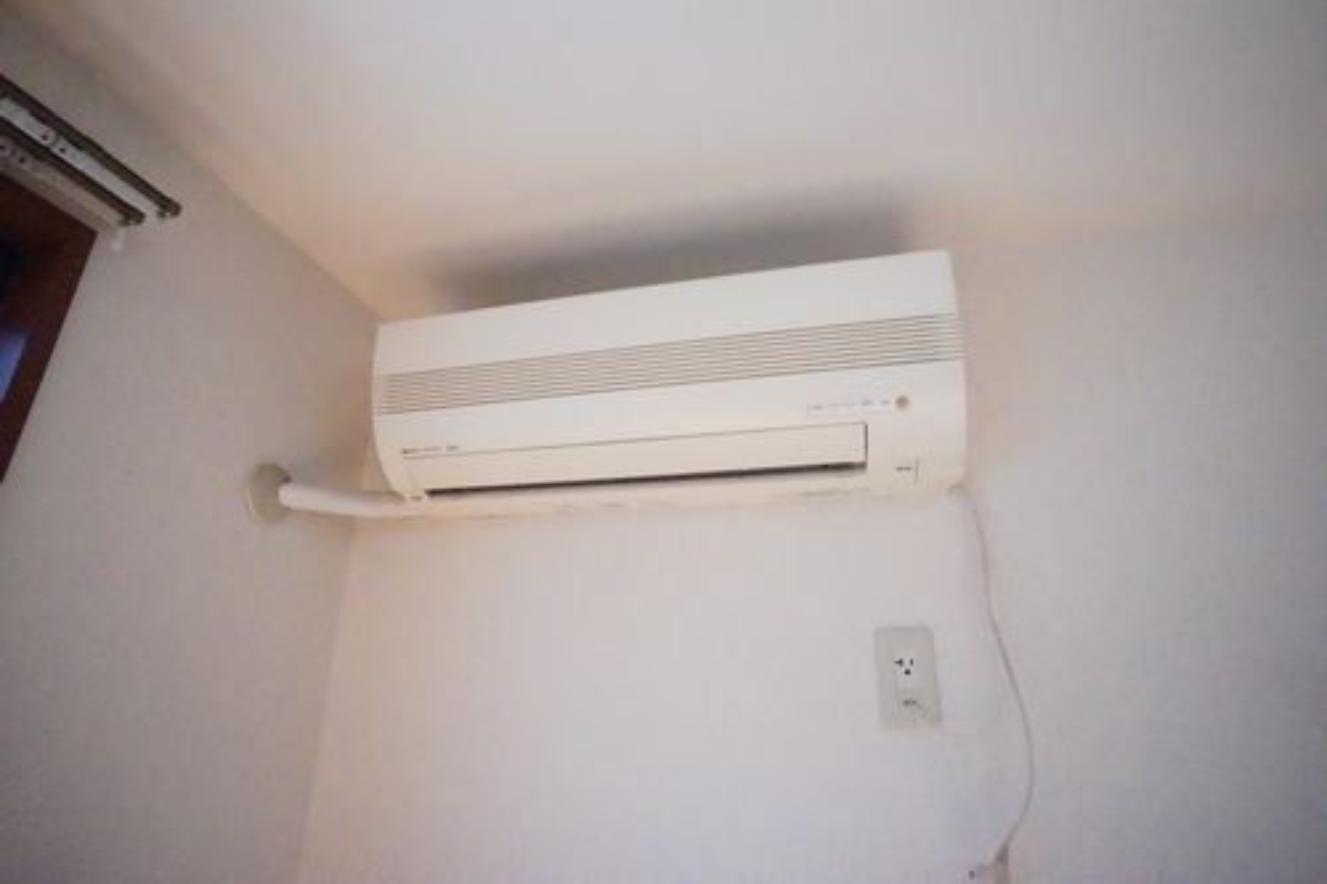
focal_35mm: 24
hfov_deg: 73.8
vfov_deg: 53.1
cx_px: 664
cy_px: 442
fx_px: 884
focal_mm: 16
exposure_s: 1/1600
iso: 25600
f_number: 9
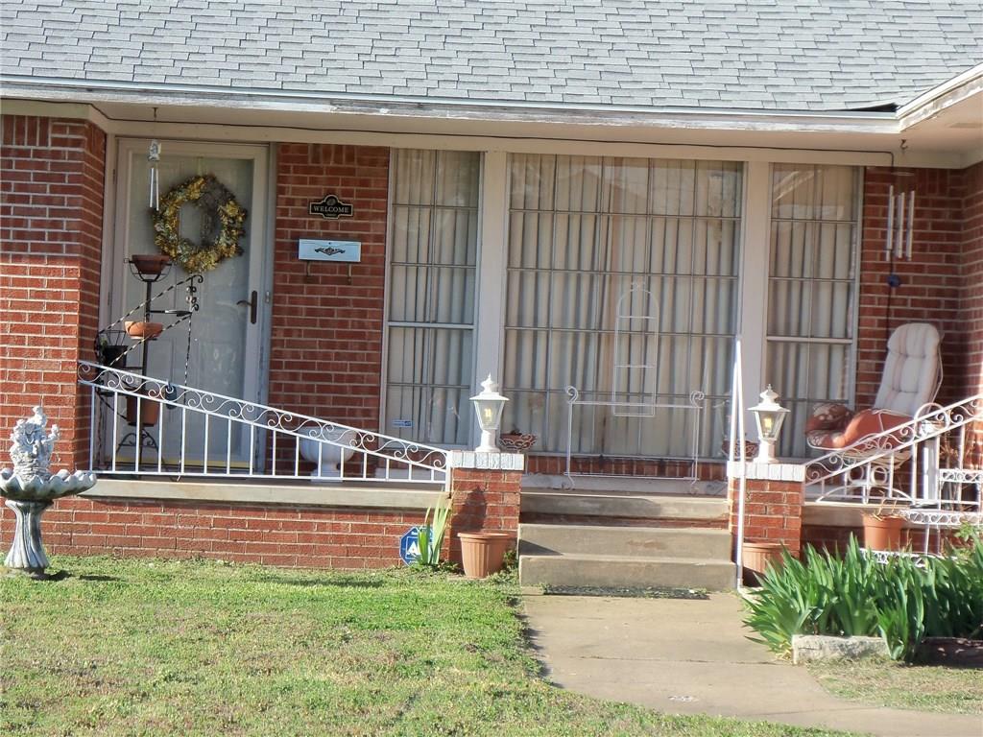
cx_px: 492
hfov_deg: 14.9
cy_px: 368
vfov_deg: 11.2
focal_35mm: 132
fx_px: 3748
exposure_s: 1/200
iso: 64
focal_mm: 23.7
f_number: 4.7
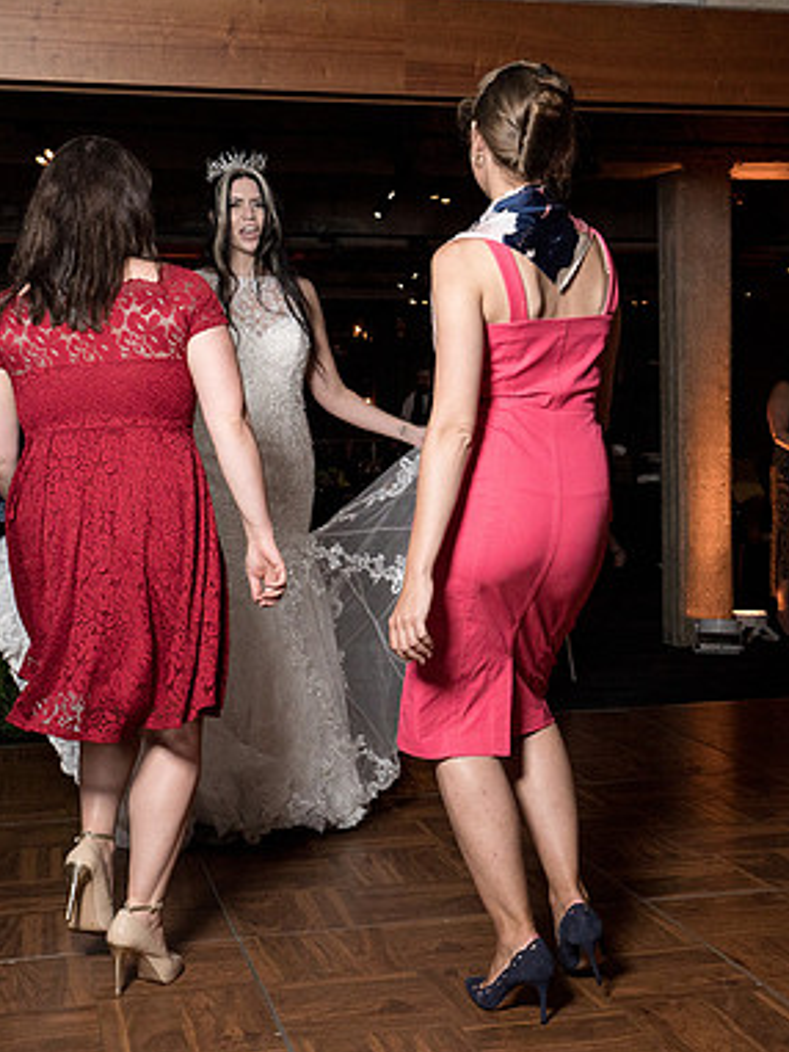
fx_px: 1610
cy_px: 526
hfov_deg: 27.5
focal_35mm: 53
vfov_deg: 36.2
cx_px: 400
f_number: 5.6
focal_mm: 35
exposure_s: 1/200
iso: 2000
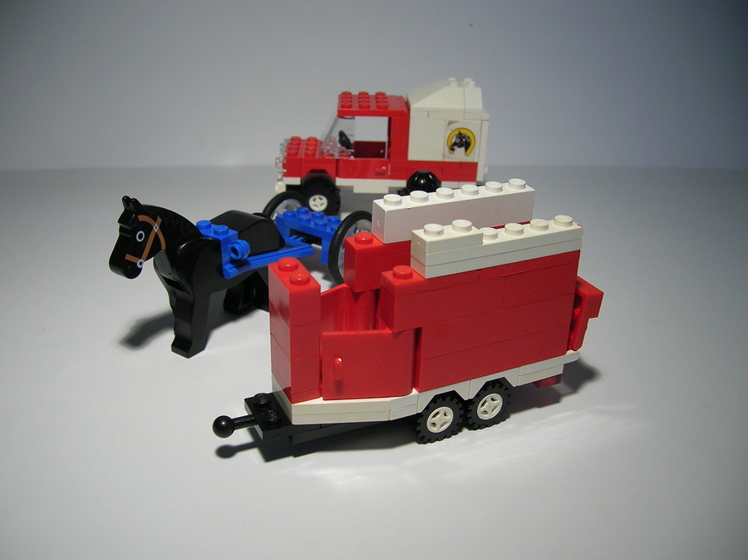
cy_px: 280
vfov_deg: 41.7
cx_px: 374
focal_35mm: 34
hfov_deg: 54.0
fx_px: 734
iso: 50
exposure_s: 1/40.6
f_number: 2.9
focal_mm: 5.7
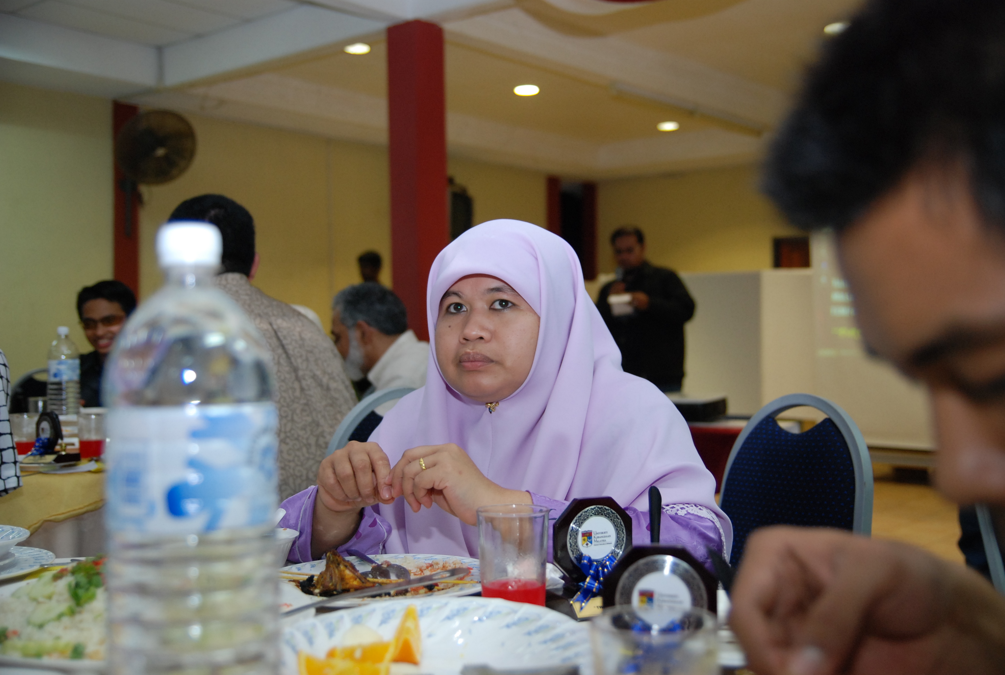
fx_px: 1091
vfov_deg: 34.4
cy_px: 338
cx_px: 502
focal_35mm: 39
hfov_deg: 49.5
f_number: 2.8
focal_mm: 26
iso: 500
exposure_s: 1/60
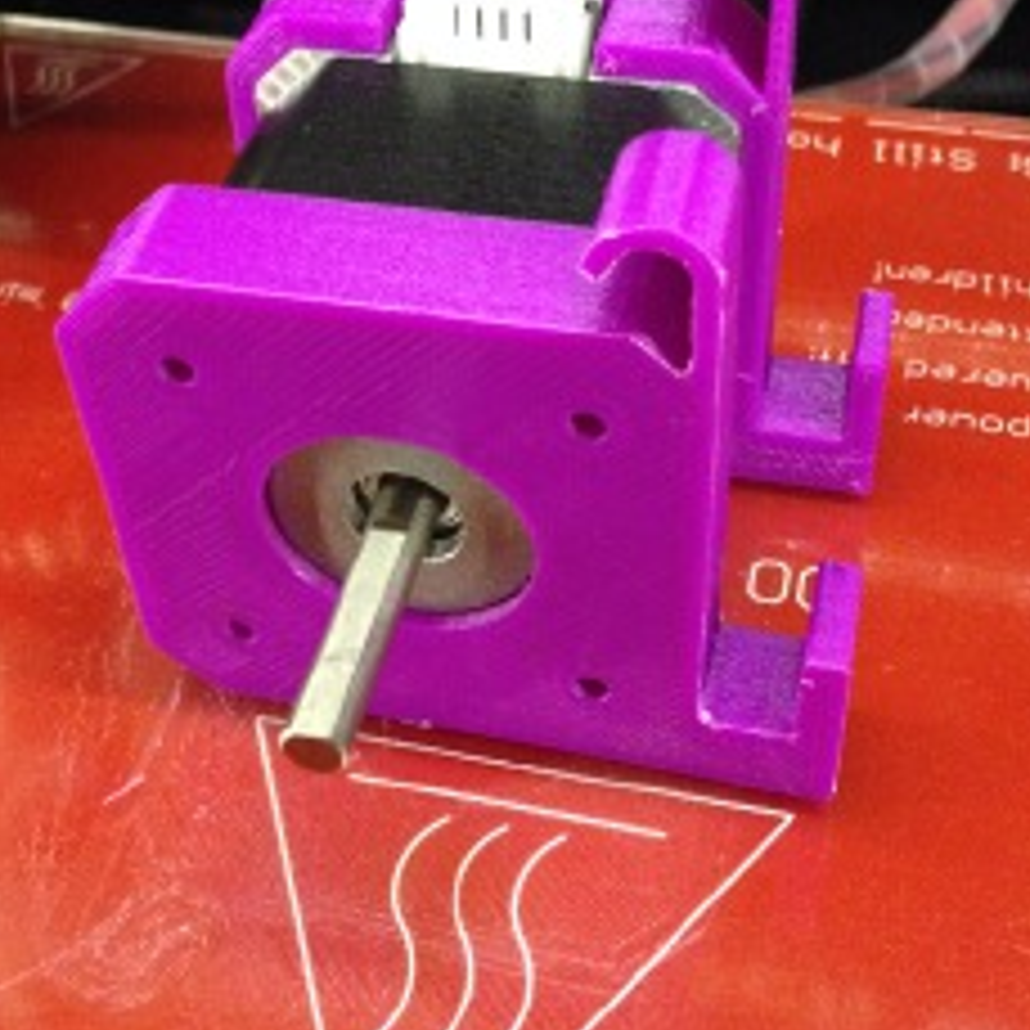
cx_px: 513
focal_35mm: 51
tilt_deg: -39.8
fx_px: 1717
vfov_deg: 33.2
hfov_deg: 33.4
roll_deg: -0.2
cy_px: 391
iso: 800
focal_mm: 4.12
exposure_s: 1/15
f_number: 2.4
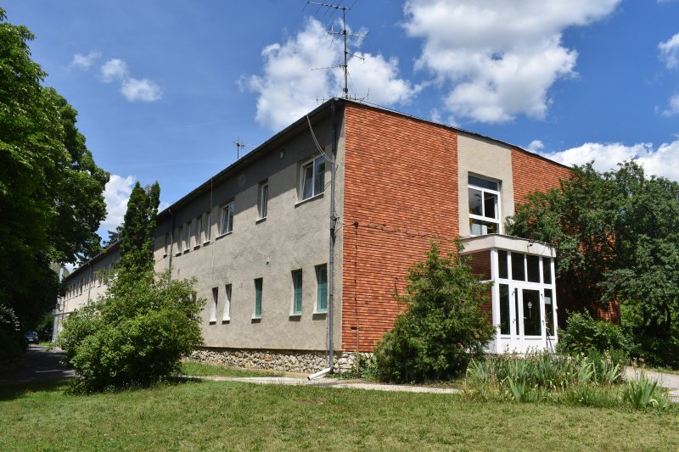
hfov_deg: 61.9
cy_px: 226
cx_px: 340
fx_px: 566
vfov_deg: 43.6
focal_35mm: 30
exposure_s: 1/320
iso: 100
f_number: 9
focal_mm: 20
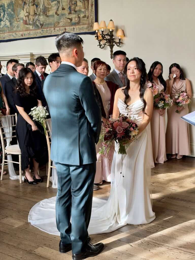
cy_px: 130
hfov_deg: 30.3
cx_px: 98
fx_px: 361
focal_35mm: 48
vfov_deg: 39.7
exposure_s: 1/100
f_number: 1.8
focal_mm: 6.93
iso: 64
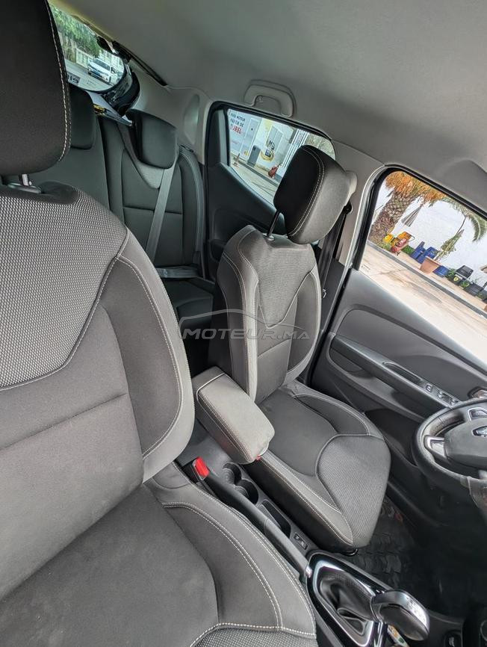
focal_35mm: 12
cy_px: 324
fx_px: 225
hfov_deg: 94.6
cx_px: 244
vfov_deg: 110.5
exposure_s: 1/181
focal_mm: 2.23
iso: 41
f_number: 1.95
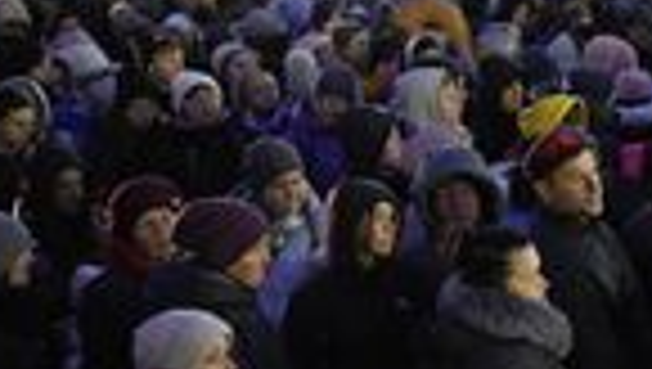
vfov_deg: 12.0
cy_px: 248
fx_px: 1748
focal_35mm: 101
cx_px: 760
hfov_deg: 20.0
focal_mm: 35
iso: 6400
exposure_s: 1/10
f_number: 1.4
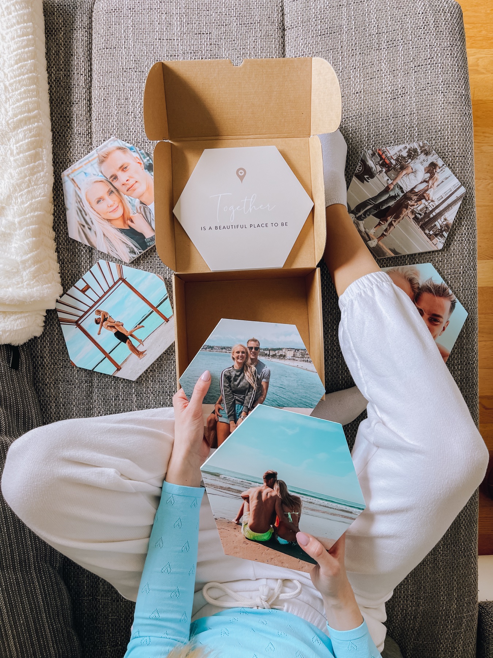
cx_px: 246
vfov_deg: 67.3
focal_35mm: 26
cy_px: 329
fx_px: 494
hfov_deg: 53.1
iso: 50
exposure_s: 1/560
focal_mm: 5.1
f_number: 1.6
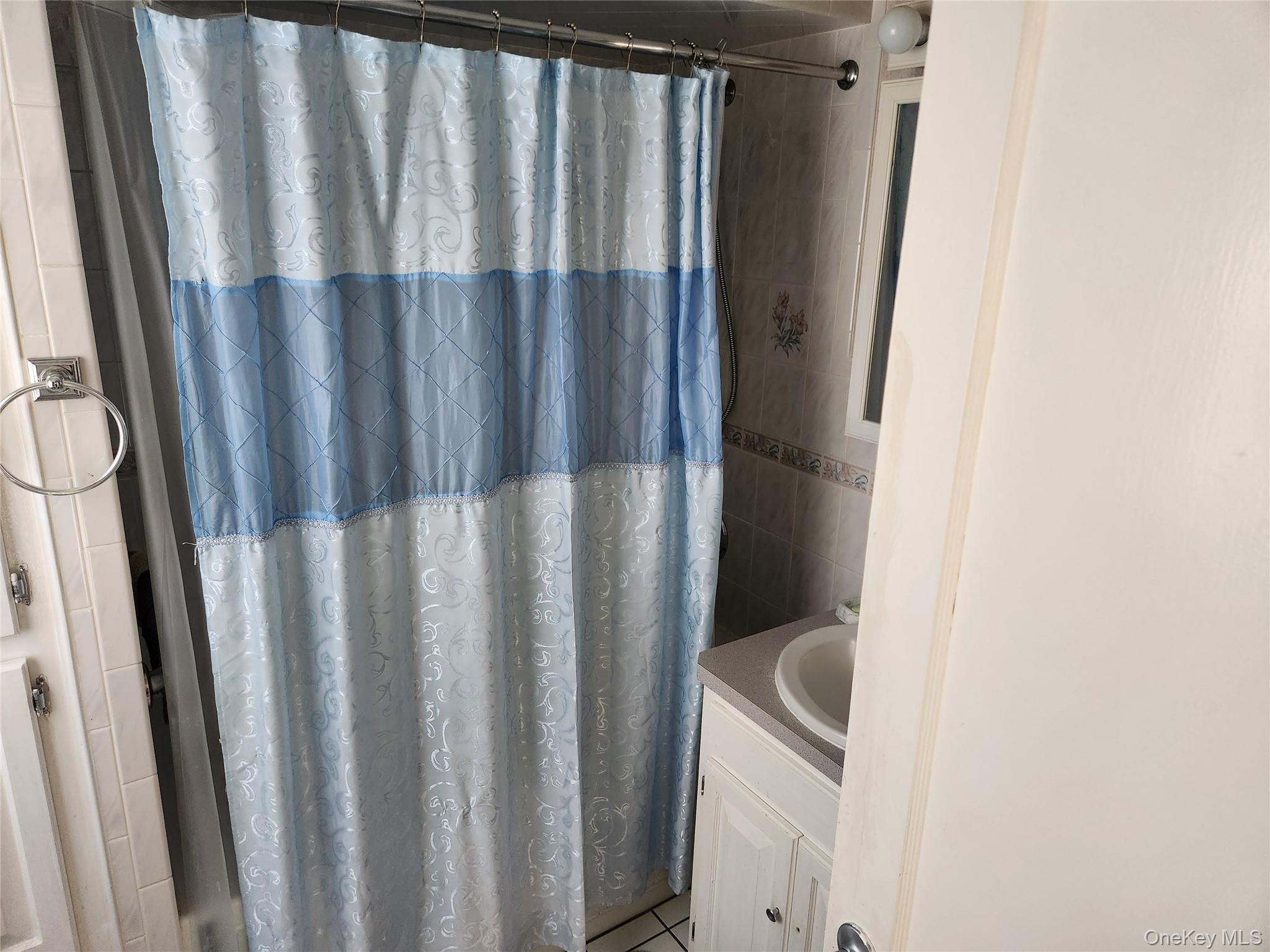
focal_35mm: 23
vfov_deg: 58.9
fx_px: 844
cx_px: 635
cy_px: 476
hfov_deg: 73.9
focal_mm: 5.4
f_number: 1.8
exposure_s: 1/120
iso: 250
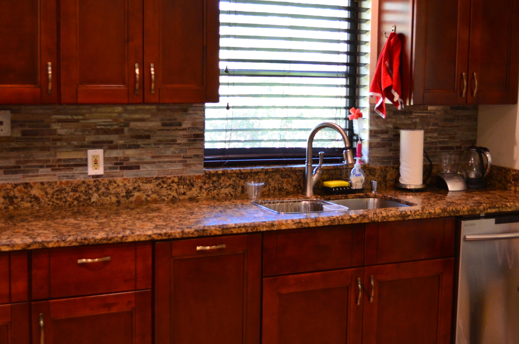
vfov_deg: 25.4
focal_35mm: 53
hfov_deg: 37.6
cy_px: 140
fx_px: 763
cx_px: 275
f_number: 4.5
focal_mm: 28
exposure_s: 1/30
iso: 1000
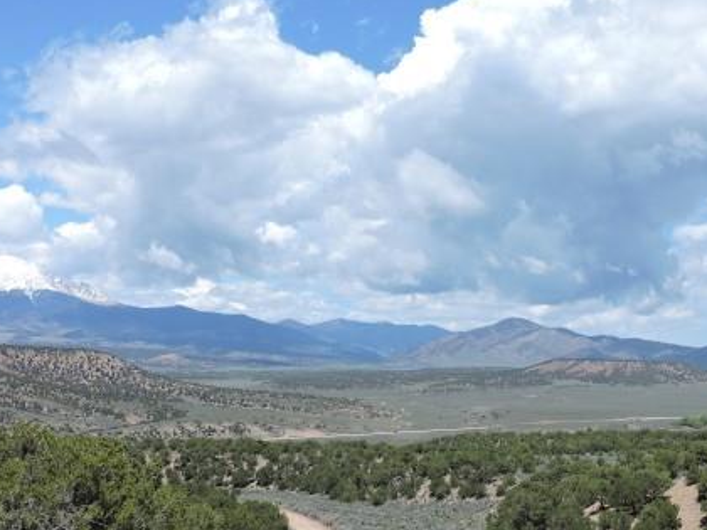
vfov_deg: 23.8
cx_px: 485
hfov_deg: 31.4
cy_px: 397
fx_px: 1246
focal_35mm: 61
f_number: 3.3
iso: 100
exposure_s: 1/1250
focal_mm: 7.1
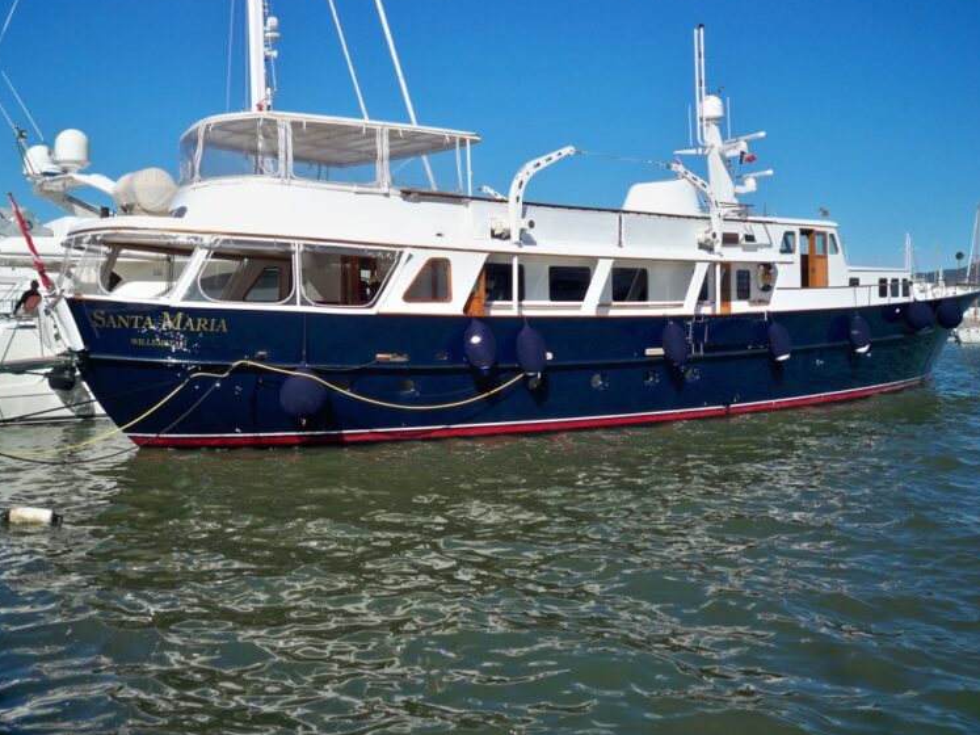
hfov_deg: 51.4
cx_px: 495
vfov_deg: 39.6
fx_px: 1019
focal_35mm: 36
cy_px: 360
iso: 80
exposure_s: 1/160
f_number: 8.7
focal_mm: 6.3
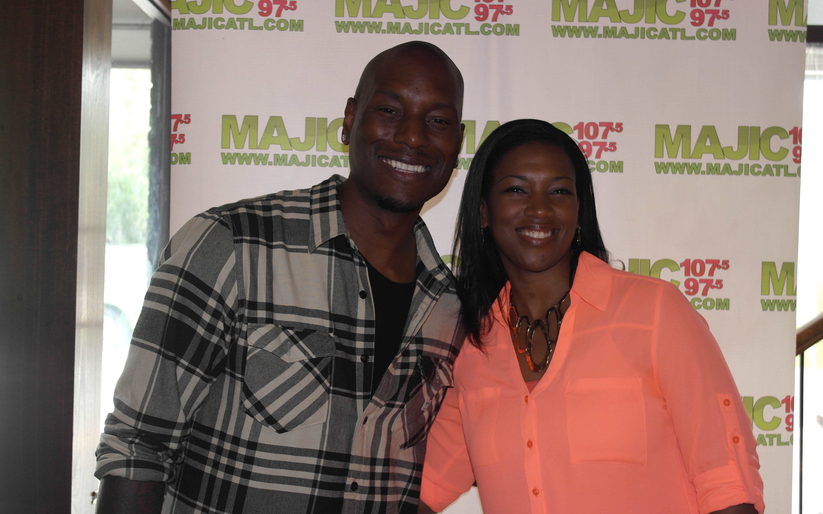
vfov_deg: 29.2
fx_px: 987
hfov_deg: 45.3
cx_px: 410
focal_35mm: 44
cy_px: 246
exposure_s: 1/50
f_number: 4
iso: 400
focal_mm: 28
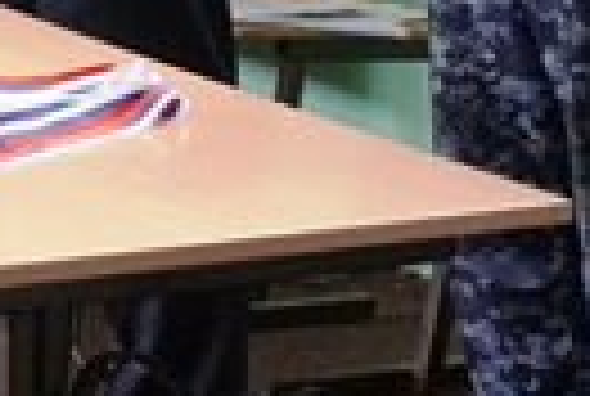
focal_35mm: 283
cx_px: 207
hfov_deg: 7.3
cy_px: -392
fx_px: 4646
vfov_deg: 4.8
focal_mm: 33
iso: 2000
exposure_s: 1/160
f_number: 4.5
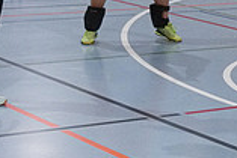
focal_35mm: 177
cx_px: 360
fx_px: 1166
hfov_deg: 11.1
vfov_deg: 7.7
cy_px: -22
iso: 5000
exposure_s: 1/500
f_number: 2.8
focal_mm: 26.6
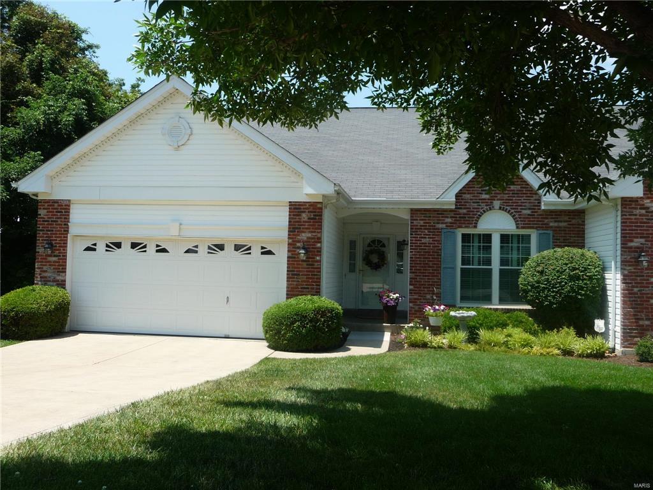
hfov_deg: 56.8
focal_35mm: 32
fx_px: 604
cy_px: 245
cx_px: 326
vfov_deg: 44.2
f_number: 3.3
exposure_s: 1/800
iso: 100
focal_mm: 4.7
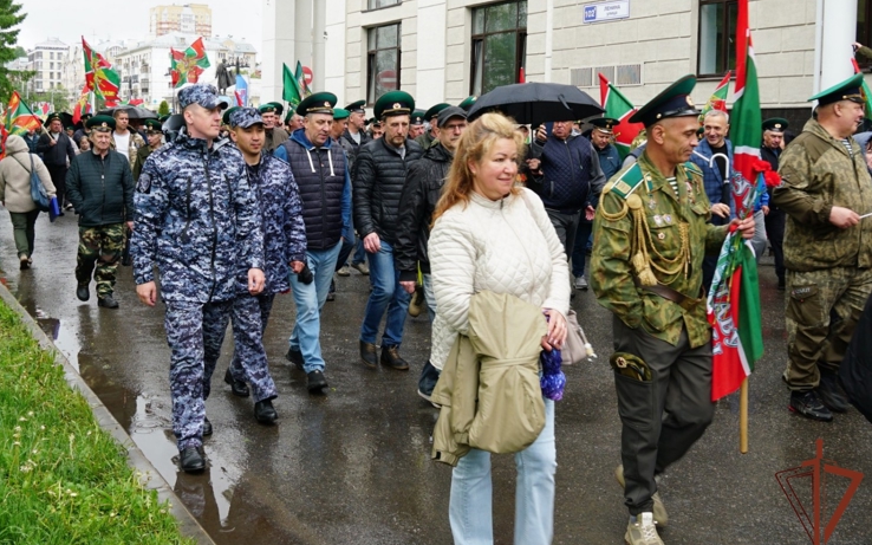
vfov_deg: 44.5
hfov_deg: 66.5
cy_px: 279
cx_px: 434
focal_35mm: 28
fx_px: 665
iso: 100
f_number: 5
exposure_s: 1/80
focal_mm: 18
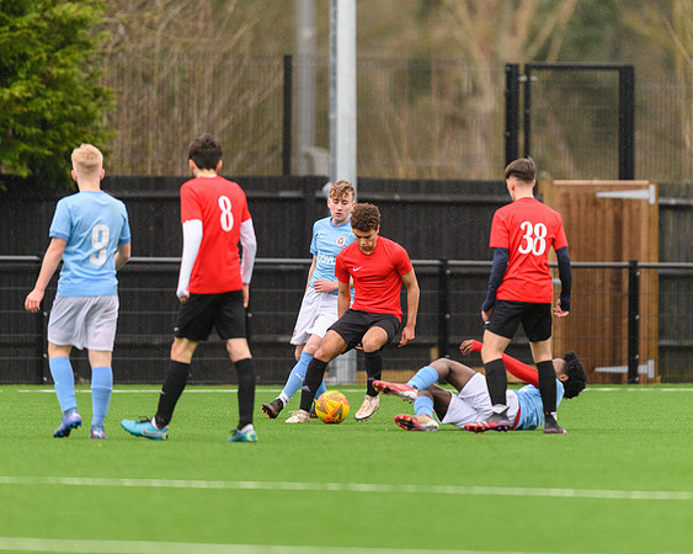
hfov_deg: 3.5
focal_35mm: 551
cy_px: 306
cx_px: 412
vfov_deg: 2.8
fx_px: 11290
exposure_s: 1/2000
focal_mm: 400
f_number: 2.8
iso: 2000
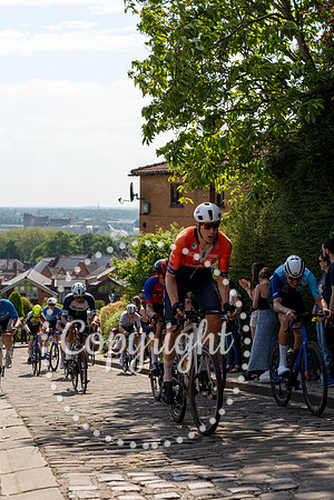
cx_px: 167
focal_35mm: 58
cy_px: 250
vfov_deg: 34.5
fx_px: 807
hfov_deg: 23.4
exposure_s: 1/1000
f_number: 4.5
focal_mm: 58
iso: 100
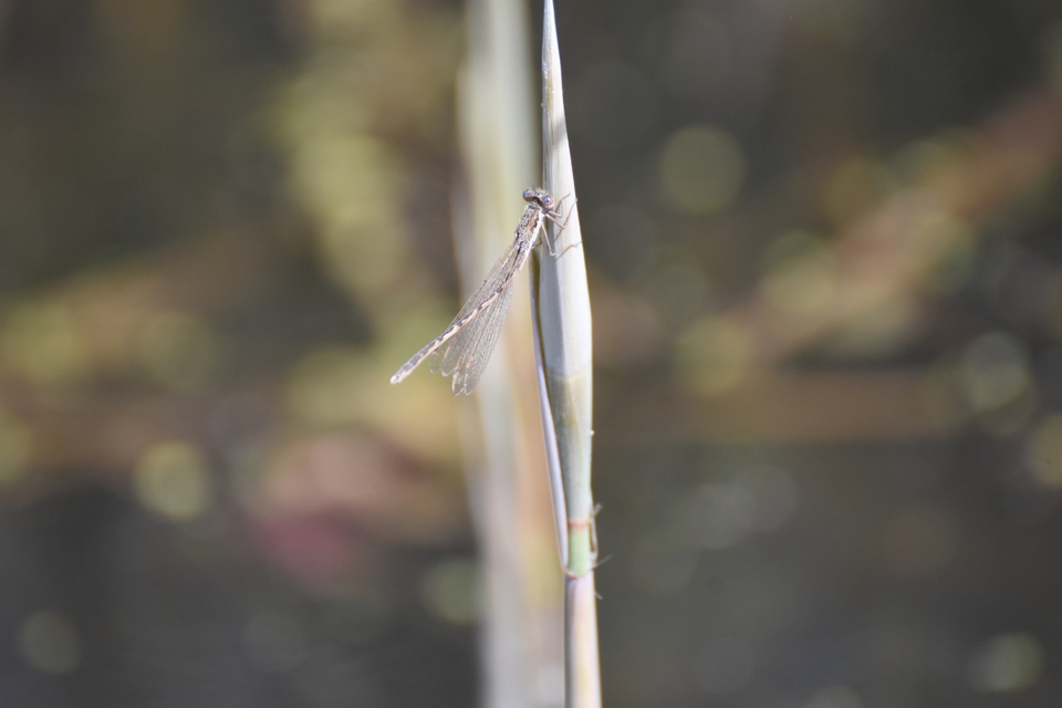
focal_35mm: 450
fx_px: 13274
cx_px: 531
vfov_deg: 3.1
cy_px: 354
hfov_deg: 4.6
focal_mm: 300
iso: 800
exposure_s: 1/1600
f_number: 5.6
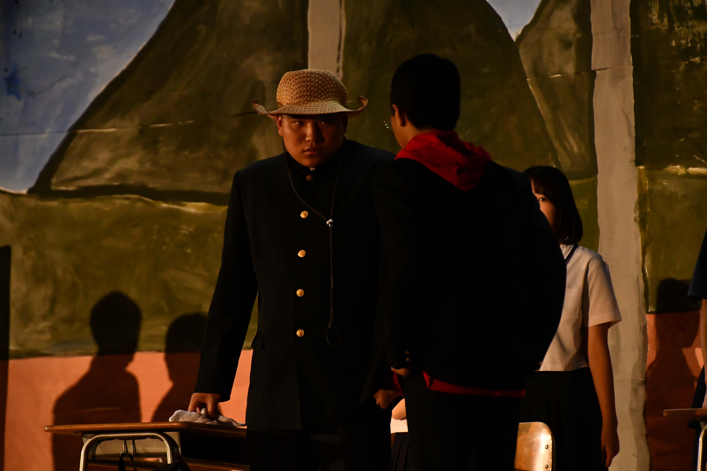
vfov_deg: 5.4
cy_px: 236
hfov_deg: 8.1
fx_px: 5008
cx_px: 354
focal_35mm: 255
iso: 4000
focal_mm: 170
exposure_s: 1/160
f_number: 6.3
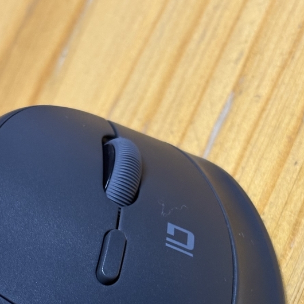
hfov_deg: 16.7
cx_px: 146
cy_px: 316
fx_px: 1033
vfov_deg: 16.3
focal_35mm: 104
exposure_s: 1/33
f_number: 1.6
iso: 125
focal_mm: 5.96
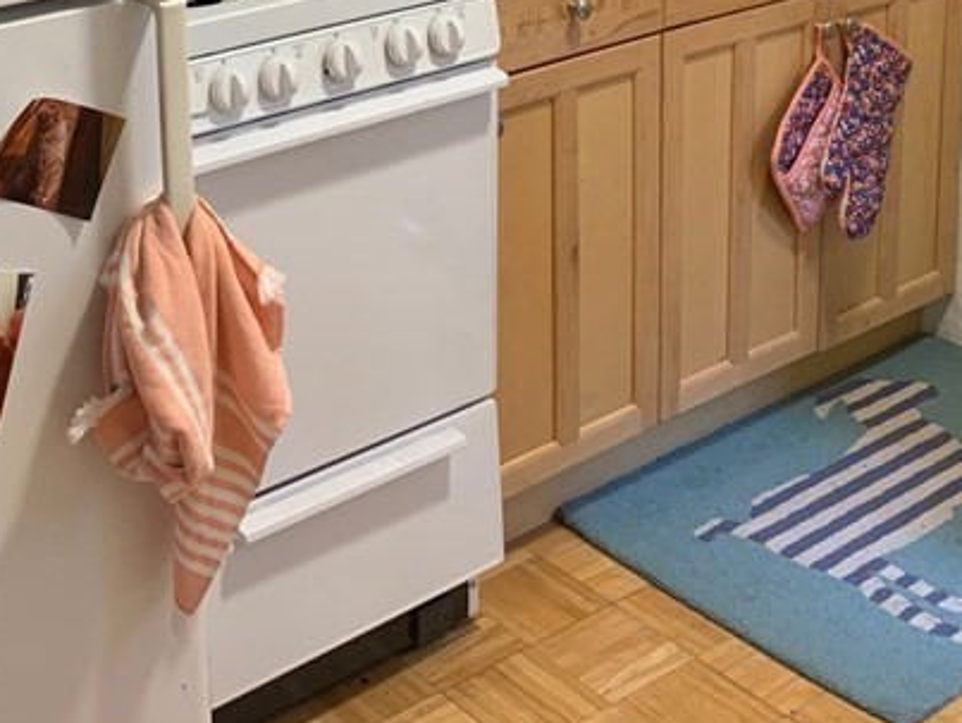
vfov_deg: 21.1
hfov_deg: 29.3
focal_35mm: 66
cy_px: -88
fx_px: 1836
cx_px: 370
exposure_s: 1/60
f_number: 1.8
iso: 200
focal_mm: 4.25
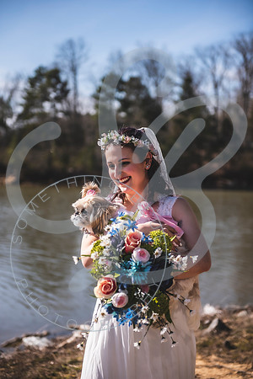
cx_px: 126
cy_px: 190
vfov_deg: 28.8
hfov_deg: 19.5
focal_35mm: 70
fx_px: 738
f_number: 2.8
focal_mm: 70
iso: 100
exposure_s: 1/2000
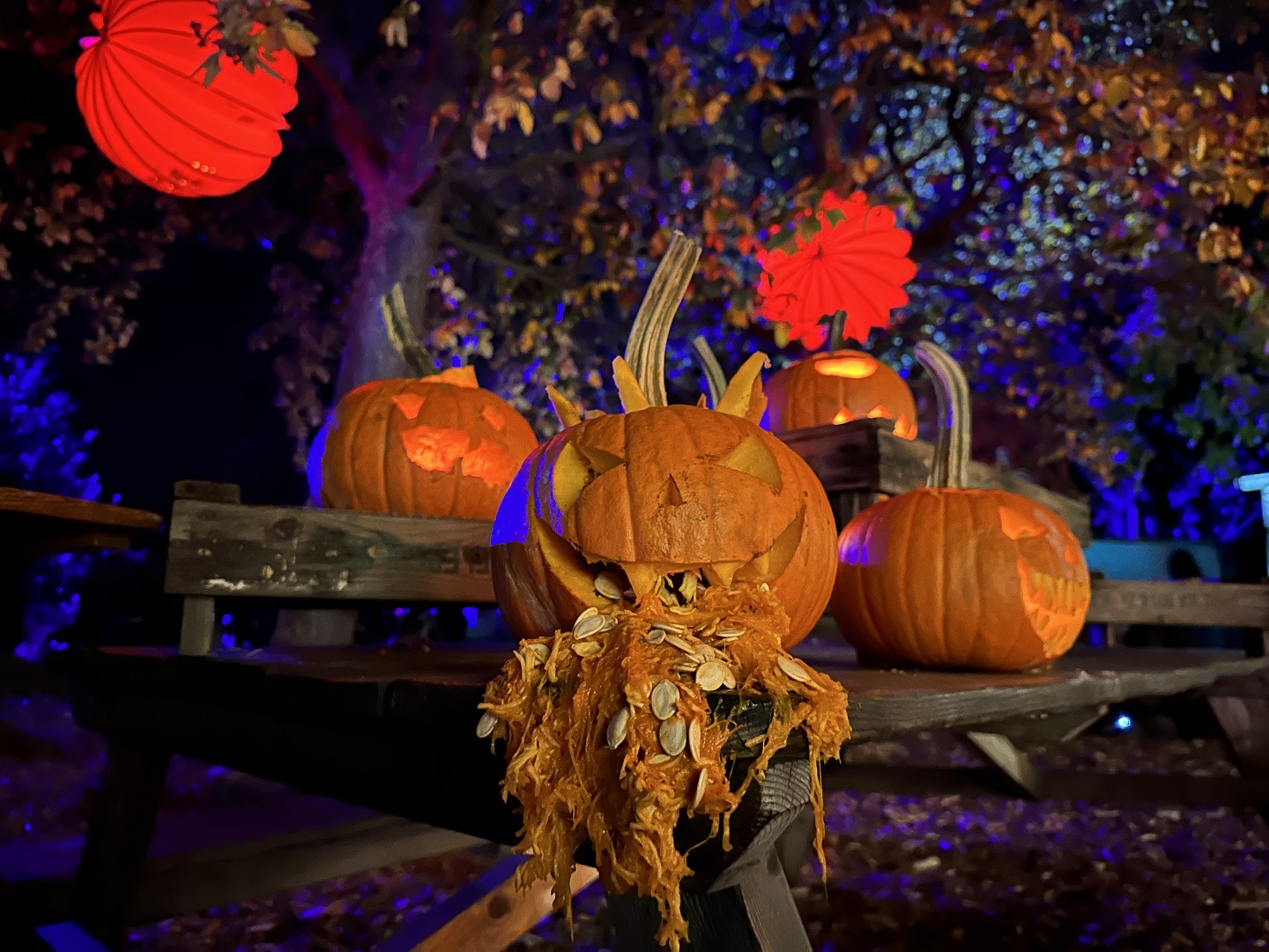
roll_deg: +1.3
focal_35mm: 24
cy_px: 476
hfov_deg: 71.6
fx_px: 880
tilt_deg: +5.6
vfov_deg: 56.8
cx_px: 634
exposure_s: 1/9
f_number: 1.78
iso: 1600
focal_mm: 6.86
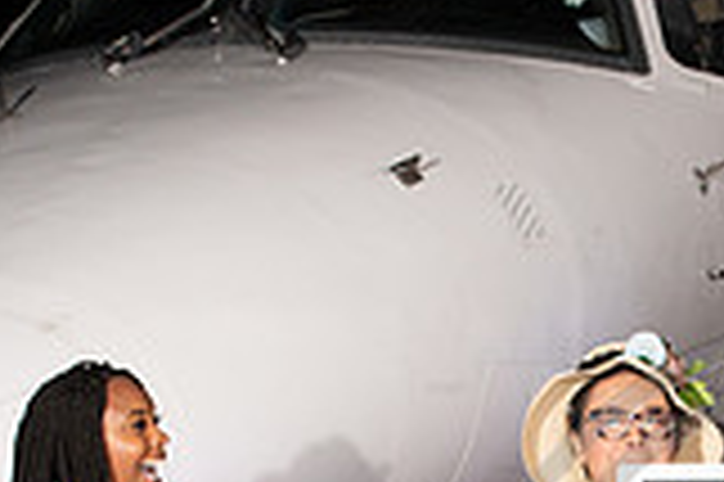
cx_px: 886
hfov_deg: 8.1
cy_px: 770
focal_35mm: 252
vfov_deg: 5.4
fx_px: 5063
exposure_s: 1/200
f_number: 6.3
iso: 1000
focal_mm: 70
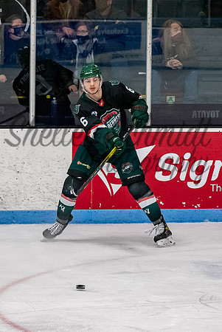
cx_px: 119
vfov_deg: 7.3
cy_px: 155
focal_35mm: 283
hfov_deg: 4.9
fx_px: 2608
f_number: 3.5
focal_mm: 86
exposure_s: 1/800
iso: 2000
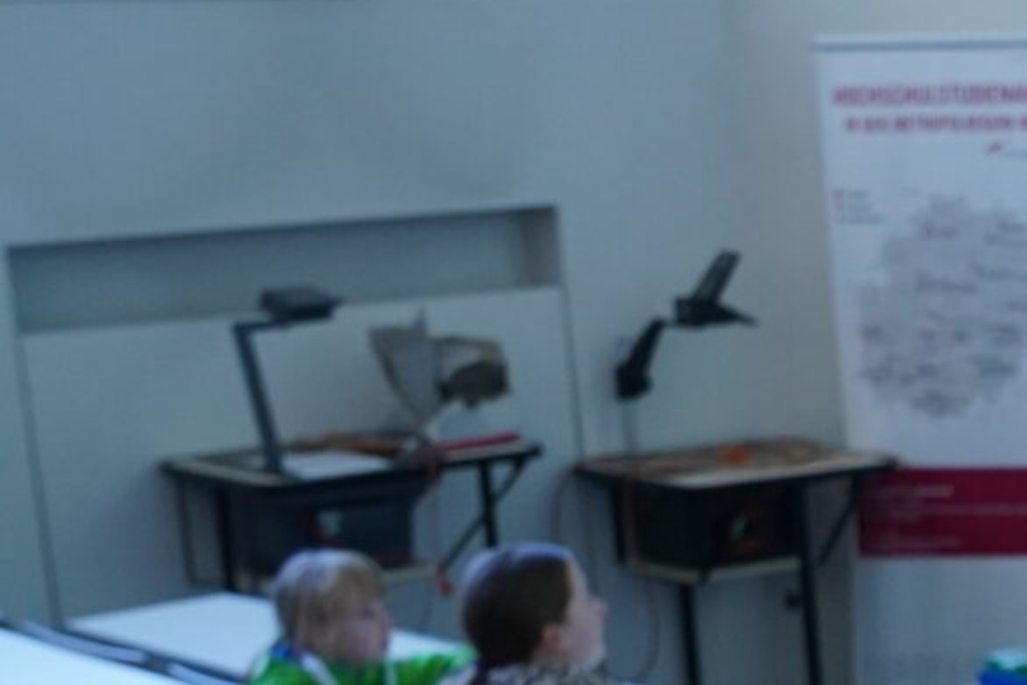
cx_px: 1910
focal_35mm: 105
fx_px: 2995
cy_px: 756
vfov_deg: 12.8
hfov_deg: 16.1
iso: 1600
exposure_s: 1/125
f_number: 5
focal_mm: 24
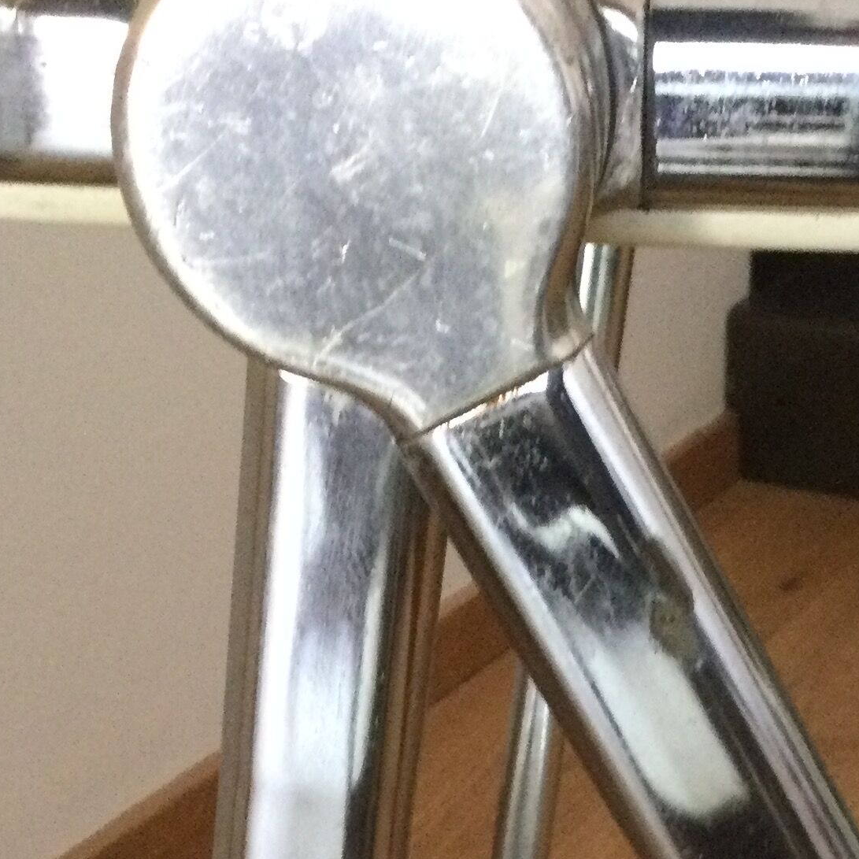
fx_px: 2302
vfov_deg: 20.6
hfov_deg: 21.0
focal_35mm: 82
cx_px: 624
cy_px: 798
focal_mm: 3.3
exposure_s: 1/17
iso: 200
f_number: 2.4
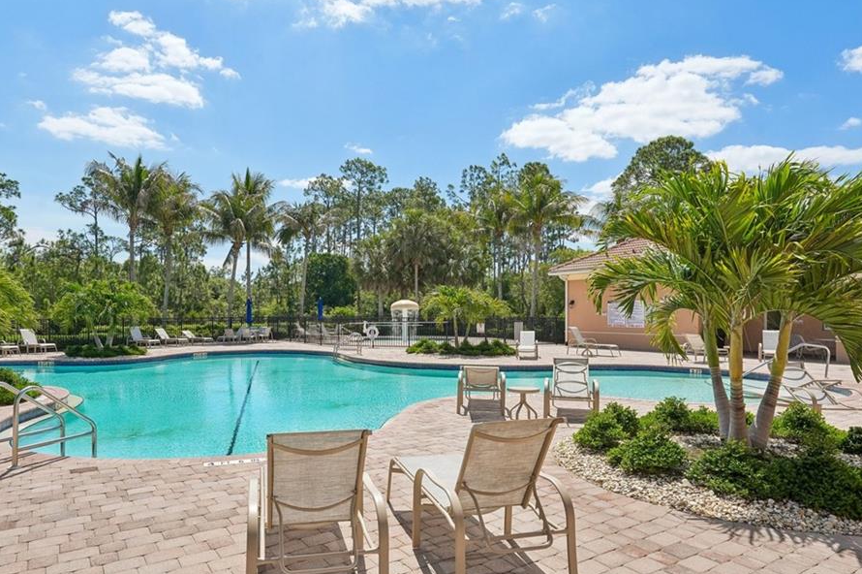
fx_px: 550
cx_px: 385
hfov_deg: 75.9
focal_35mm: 23
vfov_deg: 55.0
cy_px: 309
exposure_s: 1/1600
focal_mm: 20
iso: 400
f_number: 8
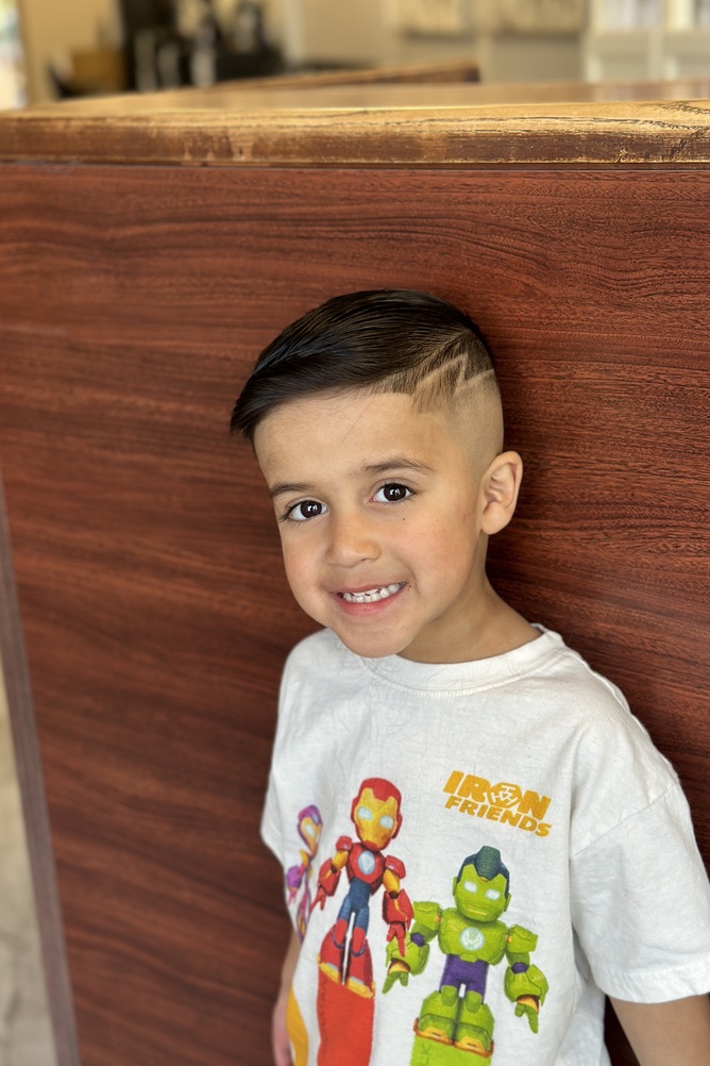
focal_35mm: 51
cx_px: 341
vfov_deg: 38.9
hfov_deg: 26.5
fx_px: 1509
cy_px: 528
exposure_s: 1/120
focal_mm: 6.86
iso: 100
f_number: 1.78
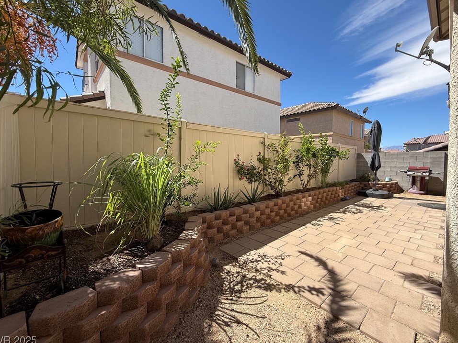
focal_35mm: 15
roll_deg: +0.0
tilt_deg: -1.6
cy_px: 167
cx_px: 234
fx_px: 198
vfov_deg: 81.7
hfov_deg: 98.2
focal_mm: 2.22
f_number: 2.2
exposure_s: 1/1259
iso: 50
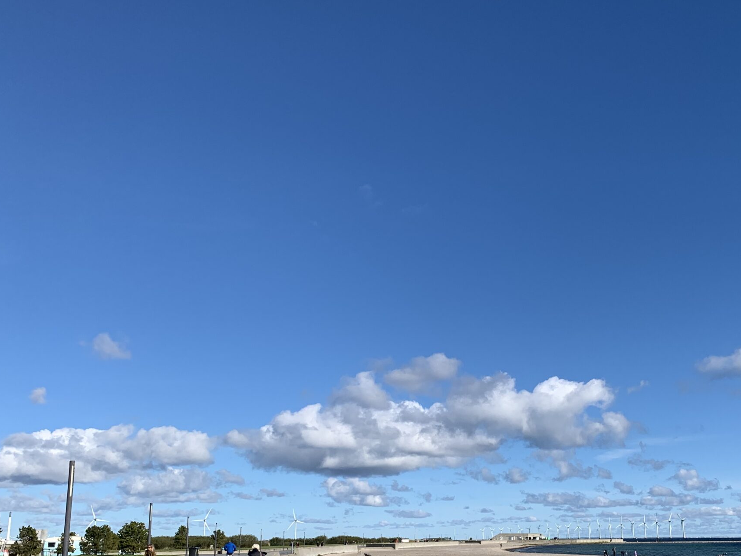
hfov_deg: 47.0
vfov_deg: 36.4
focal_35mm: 39
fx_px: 835
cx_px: 501
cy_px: 375
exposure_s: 1/2994
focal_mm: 4.25
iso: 25
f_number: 1.8
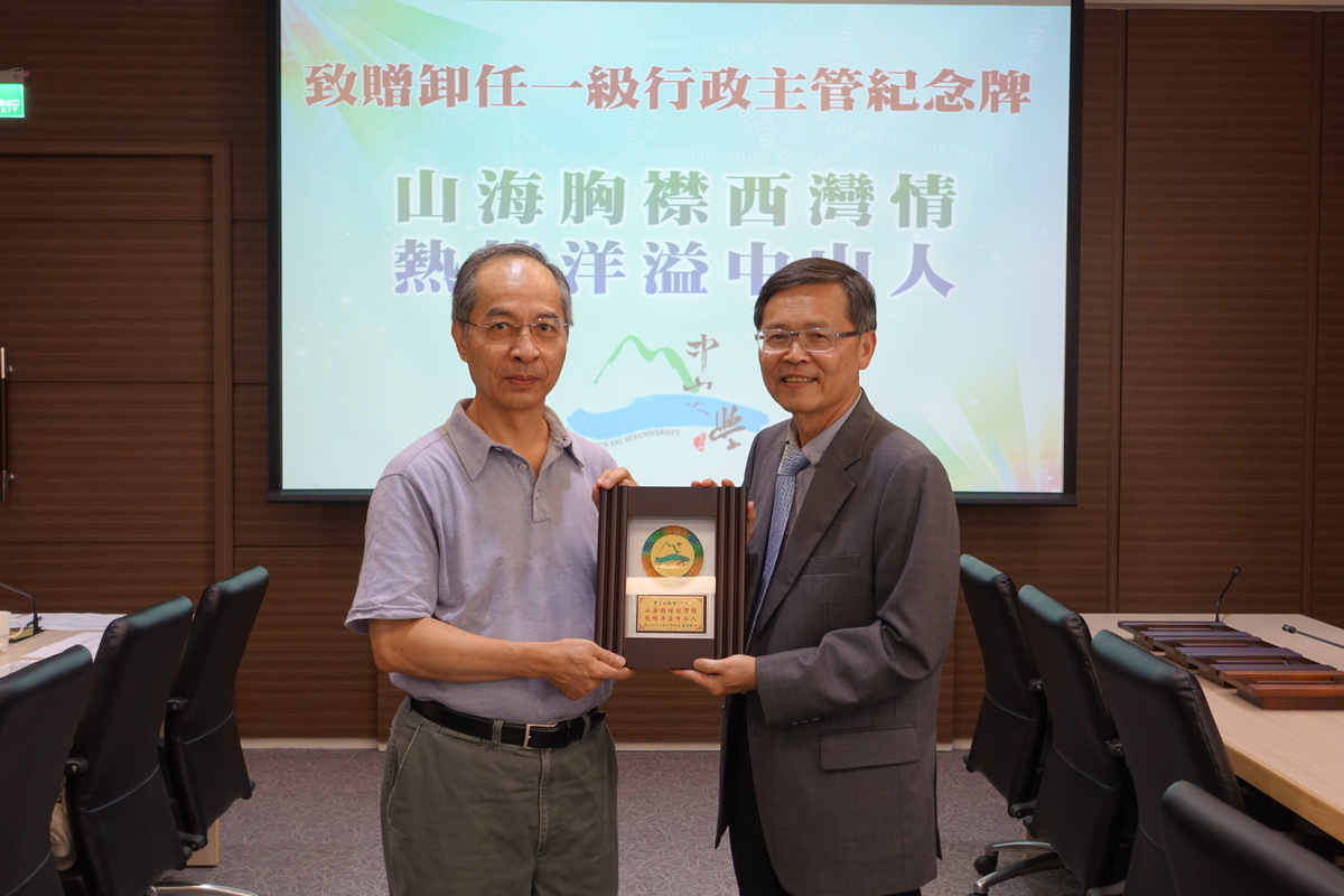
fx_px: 1568
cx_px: 672
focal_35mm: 42
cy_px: 448
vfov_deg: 31.9
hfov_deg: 46.4
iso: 160
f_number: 2.8
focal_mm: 15.52
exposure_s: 1/50
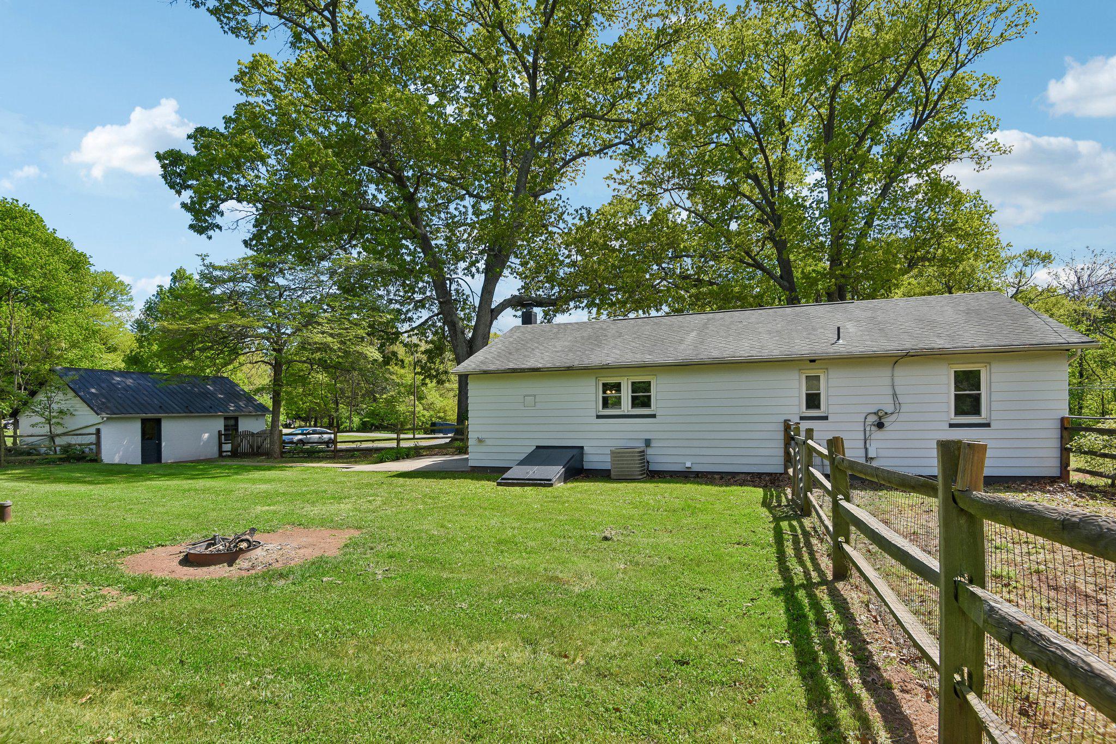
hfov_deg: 96.7
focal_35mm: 16
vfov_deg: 73.7
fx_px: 496
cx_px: 558
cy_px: 372
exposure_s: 1/800
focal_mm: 16
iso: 400
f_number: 8
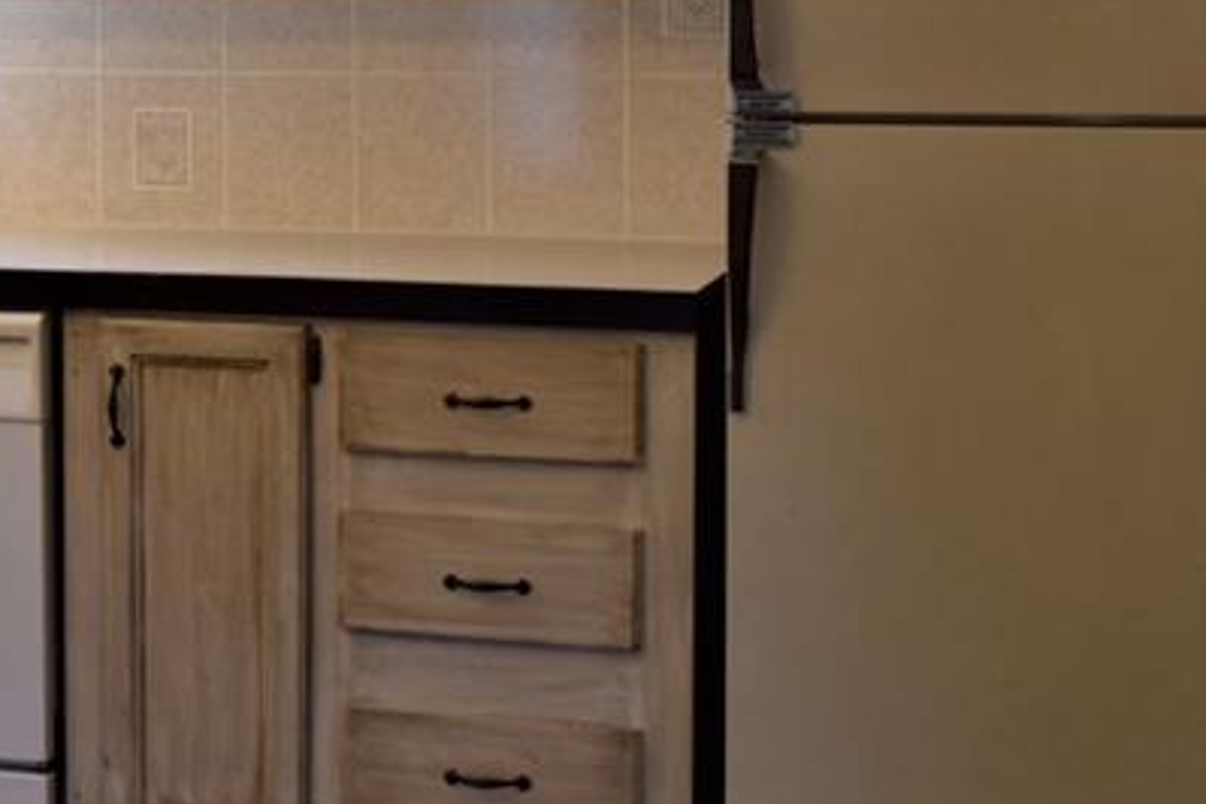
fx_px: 3350
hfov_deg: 19.3
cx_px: -230
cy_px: 77
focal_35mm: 100
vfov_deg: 13.6
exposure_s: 1/50
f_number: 8
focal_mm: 26
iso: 400
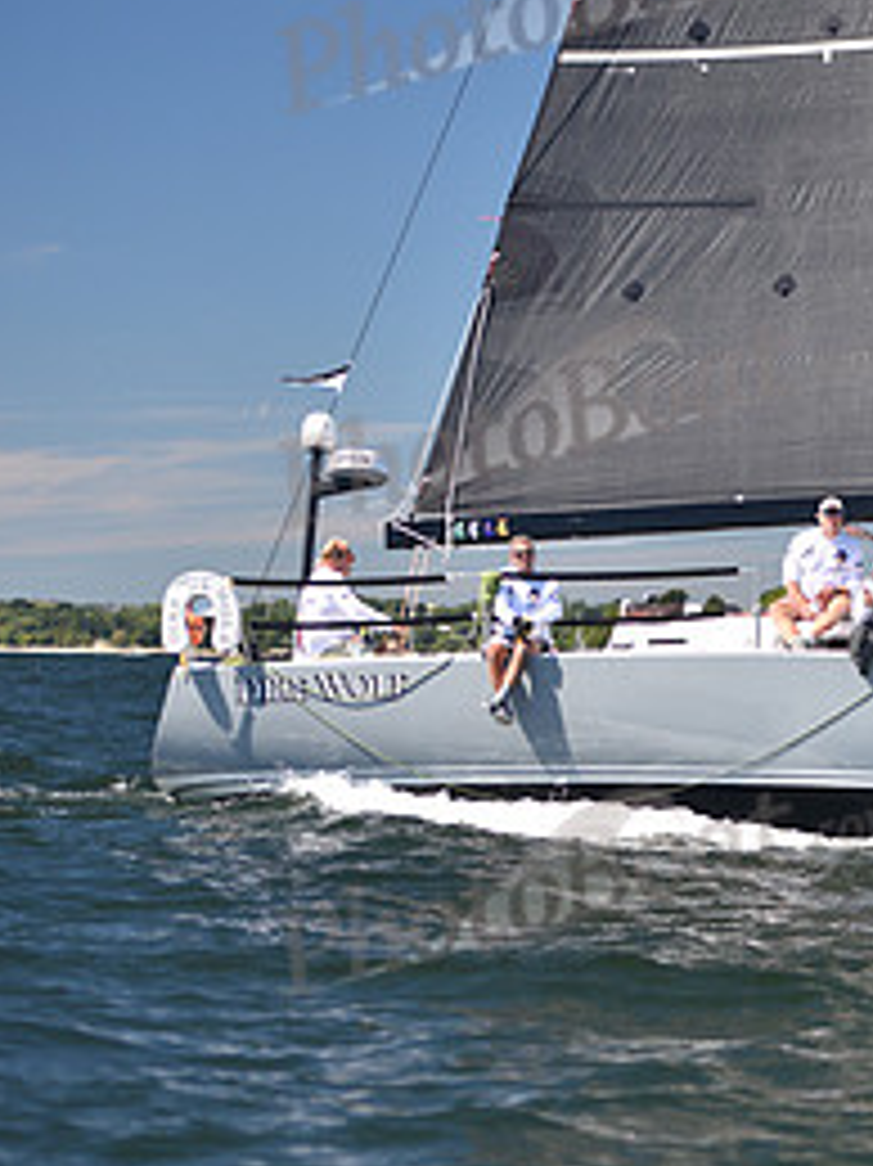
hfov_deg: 9.6
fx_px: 5082
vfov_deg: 13.1
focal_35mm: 151
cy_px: 583
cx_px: 1148
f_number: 2.8
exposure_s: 1/800
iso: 200
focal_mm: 70
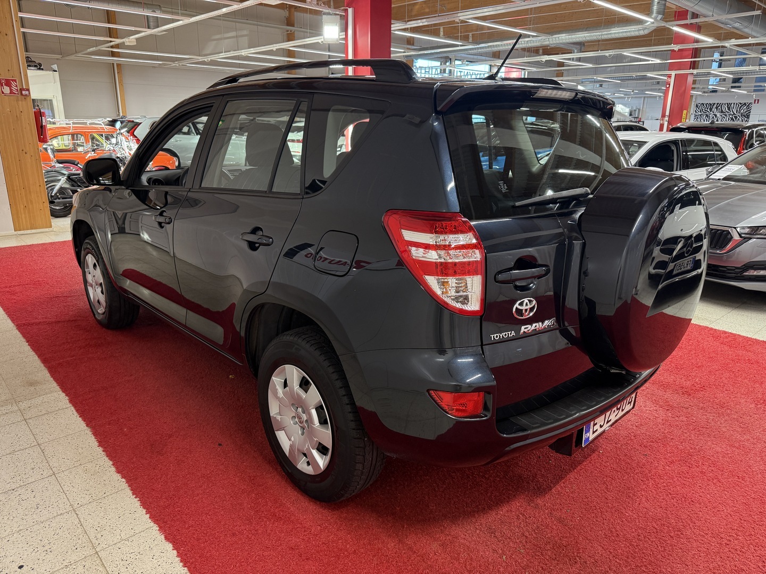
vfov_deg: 56.8
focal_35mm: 24
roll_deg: -0.7
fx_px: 531
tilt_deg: -16.2
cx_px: 383
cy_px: 287
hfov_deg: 71.6
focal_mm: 6.76
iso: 200
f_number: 1.78
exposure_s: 1/89
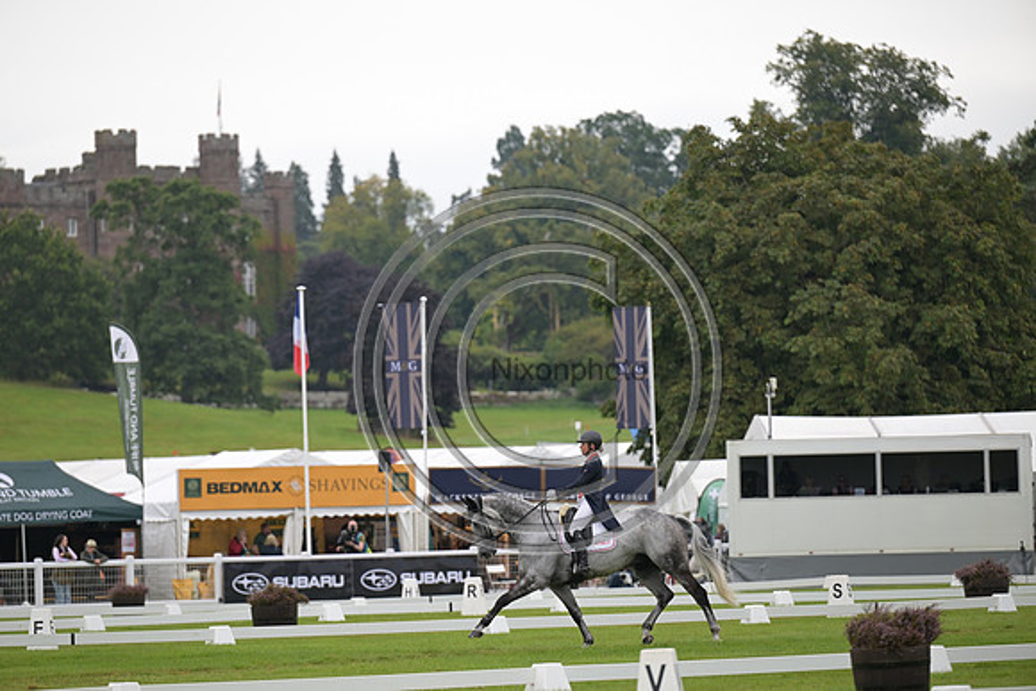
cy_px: 346
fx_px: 5757
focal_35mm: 200
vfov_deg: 6.9
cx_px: 518
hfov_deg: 10.3
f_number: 3.5
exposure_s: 1/1250
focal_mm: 200
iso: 560
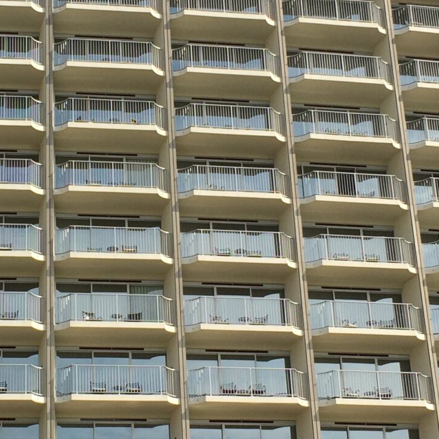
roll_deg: +1.1
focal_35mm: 91
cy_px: 203
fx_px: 1306
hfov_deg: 19.0
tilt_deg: +23.1
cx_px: 130
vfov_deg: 19.1
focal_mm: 4.15
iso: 32
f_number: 2.2
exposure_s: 1/1721
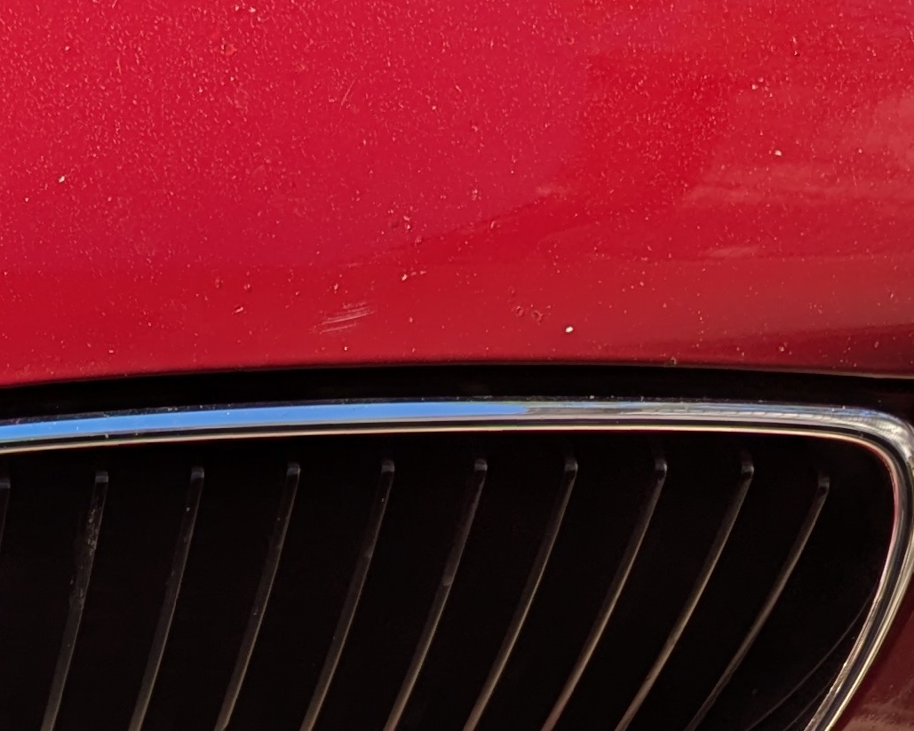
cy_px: 983
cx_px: -542
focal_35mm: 93
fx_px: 2515
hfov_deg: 17.9
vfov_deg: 15.6
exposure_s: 1/1618
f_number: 1.85
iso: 43
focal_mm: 6.81
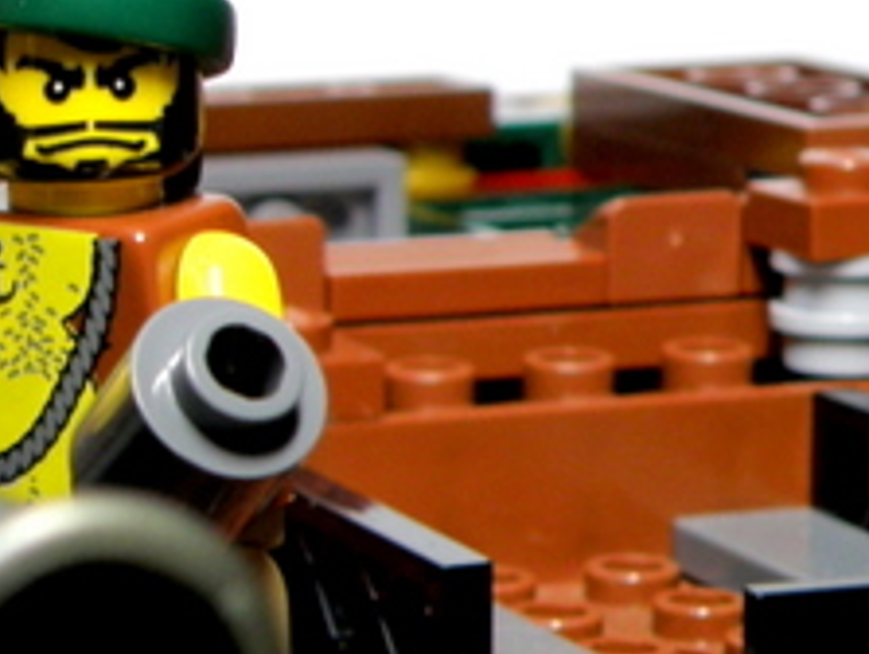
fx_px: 4953
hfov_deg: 9.8
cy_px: 257
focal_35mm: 197
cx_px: -253
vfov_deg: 7.6
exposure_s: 1/15
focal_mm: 9.77
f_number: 4
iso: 64
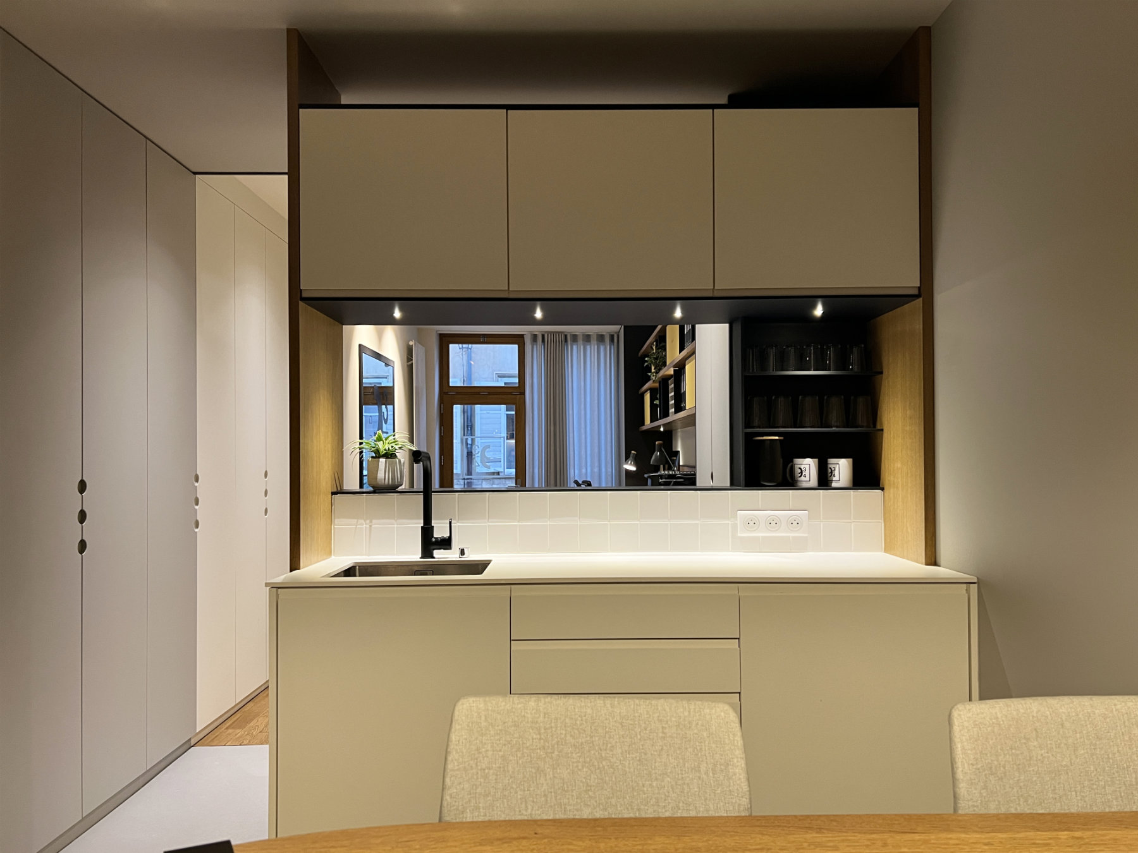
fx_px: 855
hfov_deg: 67.3
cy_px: 426
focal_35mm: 26
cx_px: 569
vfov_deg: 53.1
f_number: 1.5
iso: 160
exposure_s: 1/50
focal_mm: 5.7
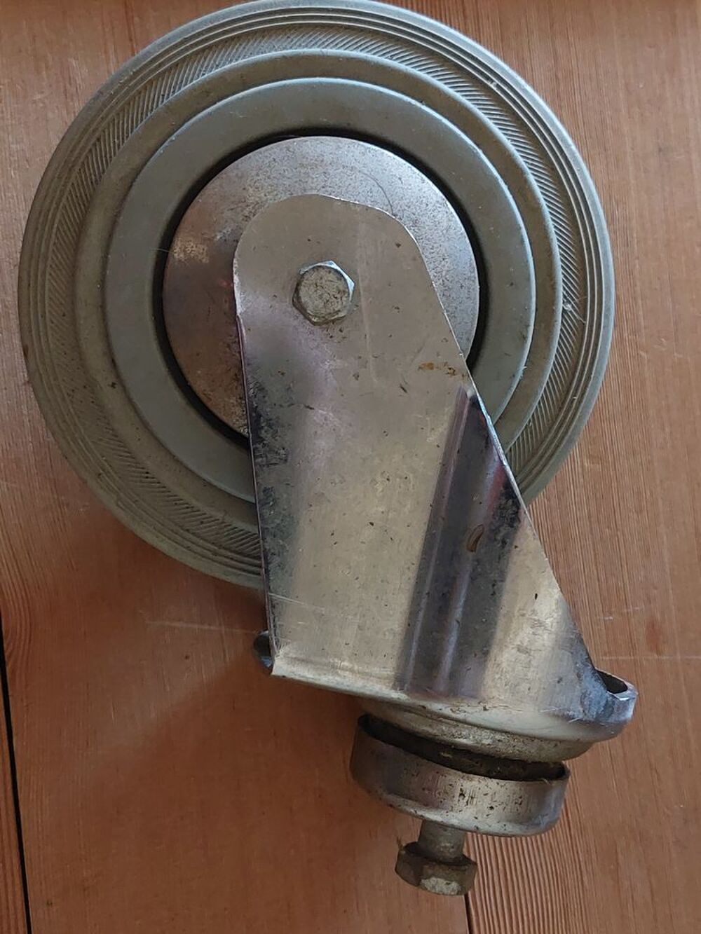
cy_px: 467
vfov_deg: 69.4
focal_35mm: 25
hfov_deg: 54.9
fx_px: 675
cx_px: 350
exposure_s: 1/25
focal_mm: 5.23
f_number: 1.8
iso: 500
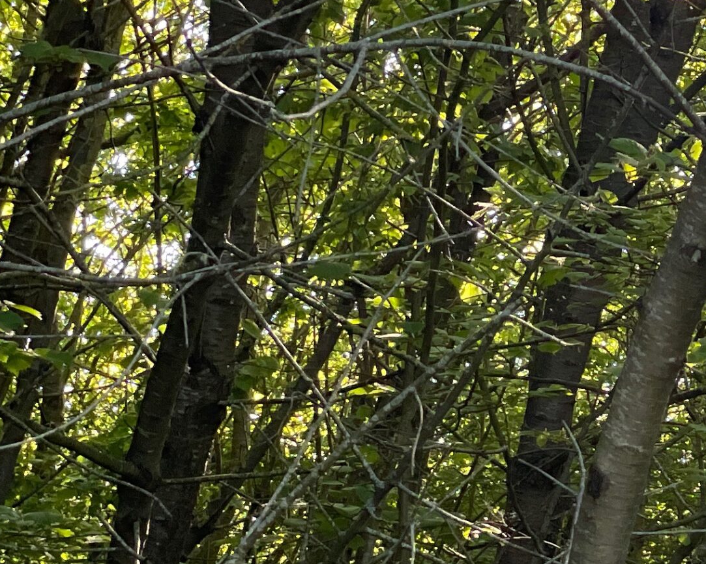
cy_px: 195
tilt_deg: +14.3
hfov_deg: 10.2
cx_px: 1183
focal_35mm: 180
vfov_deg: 8.6
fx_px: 3760
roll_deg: +0.0
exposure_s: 1/122
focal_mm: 6
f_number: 2
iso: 64
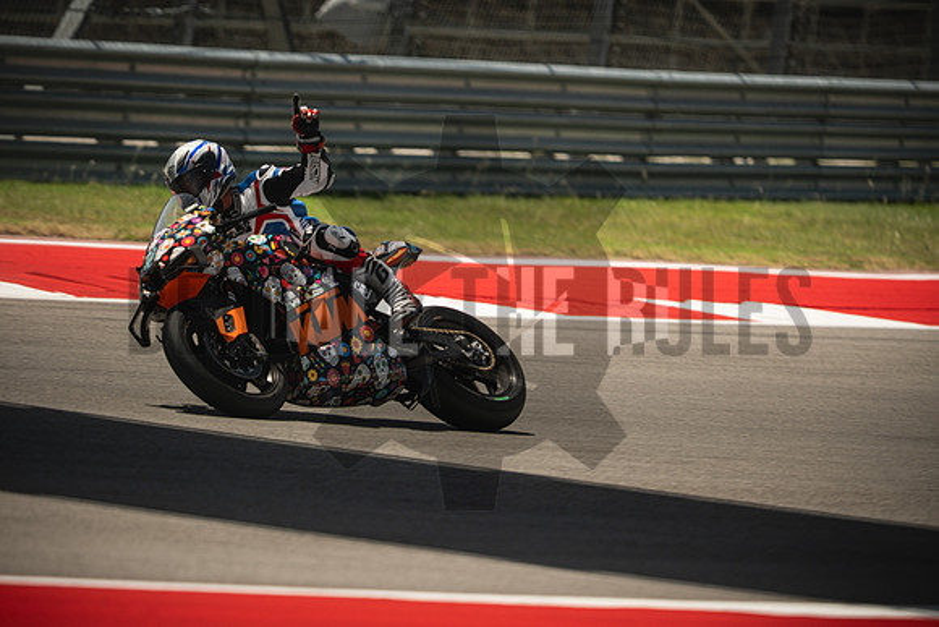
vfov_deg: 3.3
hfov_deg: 4.9
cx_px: 470
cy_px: 314
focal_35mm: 420
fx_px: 10957
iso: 160
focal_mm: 280
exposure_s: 1/1600
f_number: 2.8
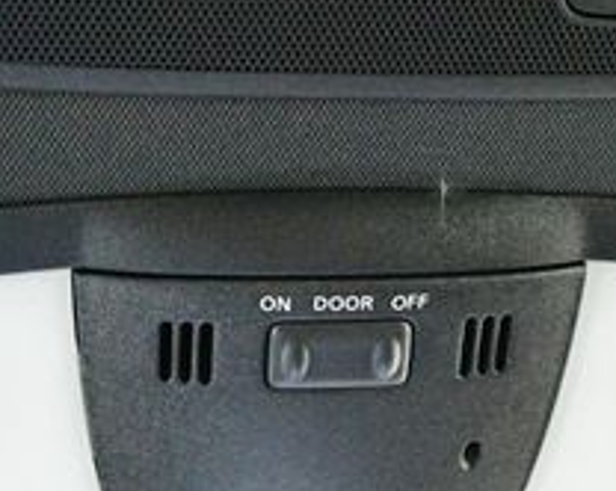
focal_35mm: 78
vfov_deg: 19.4
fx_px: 1421
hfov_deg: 24.5
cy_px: 89
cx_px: 329
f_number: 3.5
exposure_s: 1/20
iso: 12800
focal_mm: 18
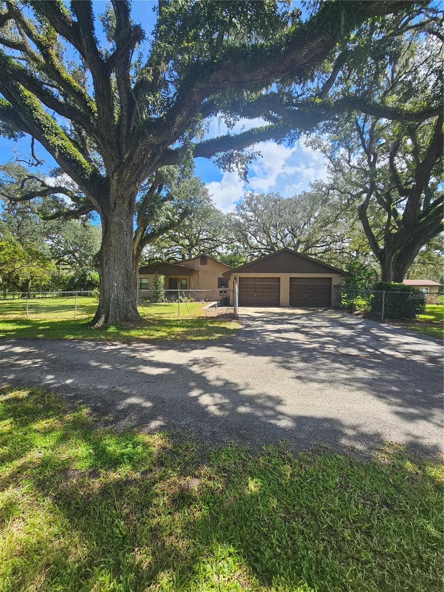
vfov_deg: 106.2
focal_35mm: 13
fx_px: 222
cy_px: 296
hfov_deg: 89.9
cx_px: 222
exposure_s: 1/696
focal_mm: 2.2
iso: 50
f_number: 2.2
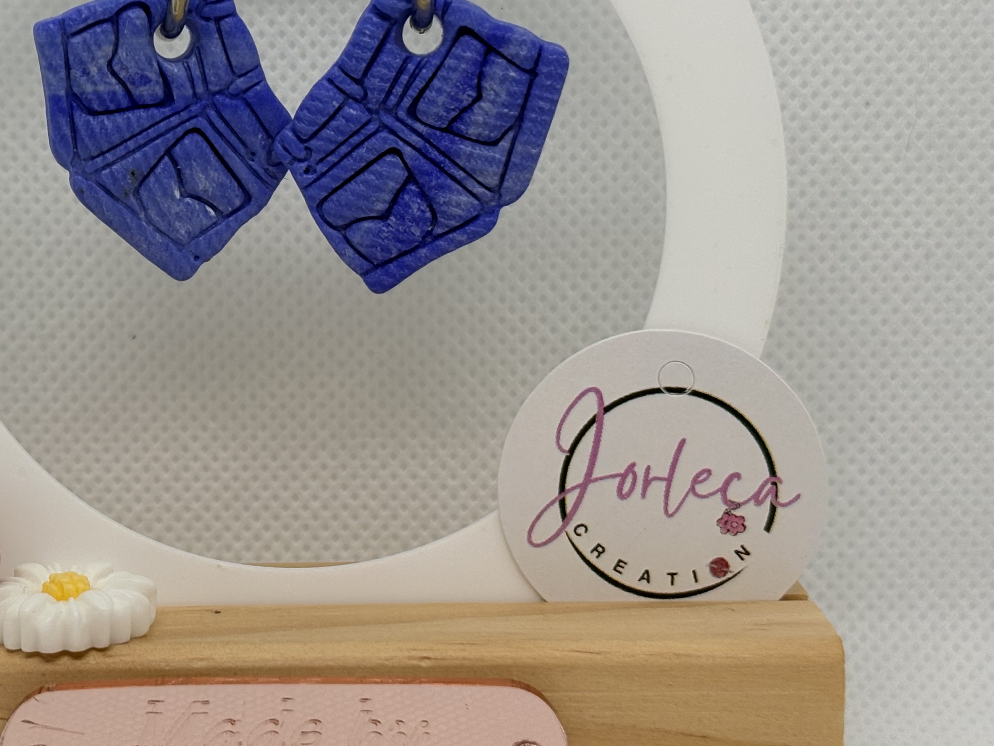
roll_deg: +1.6
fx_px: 2441
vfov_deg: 17.3
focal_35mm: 85
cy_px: 291
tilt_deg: -7.8
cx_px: 229
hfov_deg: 22.8
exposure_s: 1/453
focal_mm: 5.96
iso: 40
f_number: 1.6
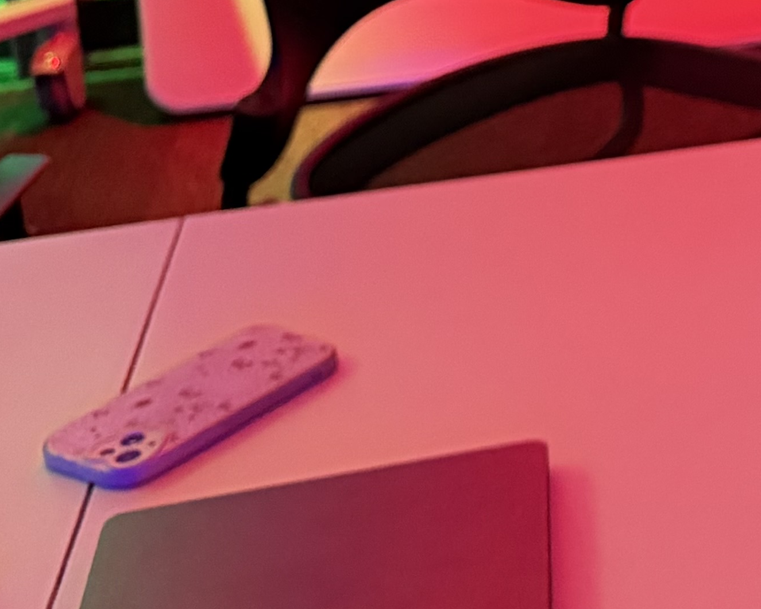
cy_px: -306
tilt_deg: -16.0
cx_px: 1598
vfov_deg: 14.2
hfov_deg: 14.9
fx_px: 2275
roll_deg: -1.0
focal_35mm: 101
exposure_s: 1/30
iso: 800
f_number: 1.78
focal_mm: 6.76
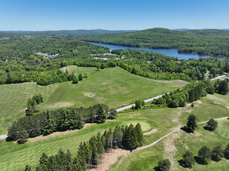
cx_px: 114
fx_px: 159
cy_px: 86
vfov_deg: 56.8
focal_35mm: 24
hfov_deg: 71.6
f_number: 2.8
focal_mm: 12.29
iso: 120
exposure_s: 1/1600
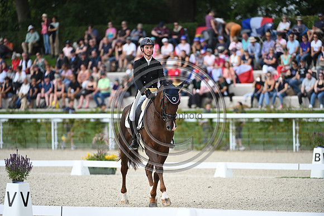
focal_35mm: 300
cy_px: 108
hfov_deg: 6.9
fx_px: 2701
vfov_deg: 4.6
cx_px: 162
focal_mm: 300
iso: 560
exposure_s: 1/1600
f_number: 4.5
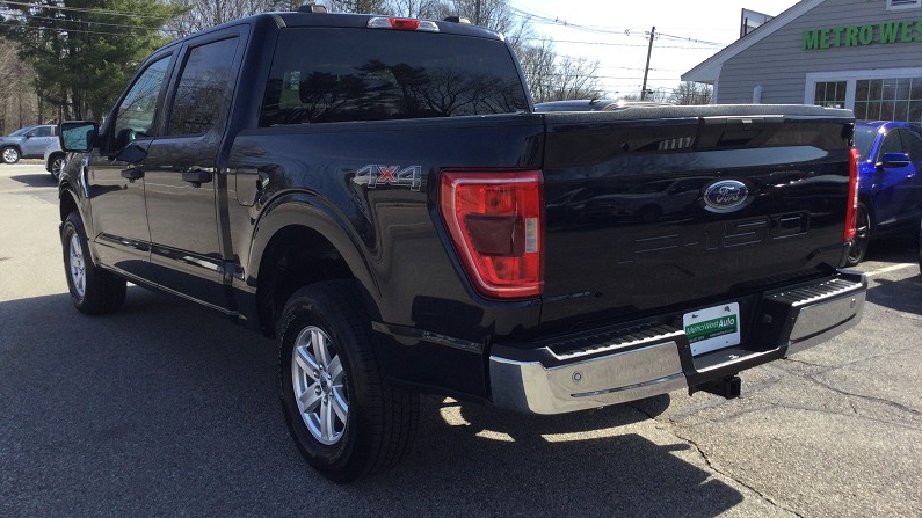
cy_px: 262
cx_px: 460
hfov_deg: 58.0
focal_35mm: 34
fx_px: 831
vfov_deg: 34.6
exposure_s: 1/762
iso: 25
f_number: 2.4
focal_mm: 3.3
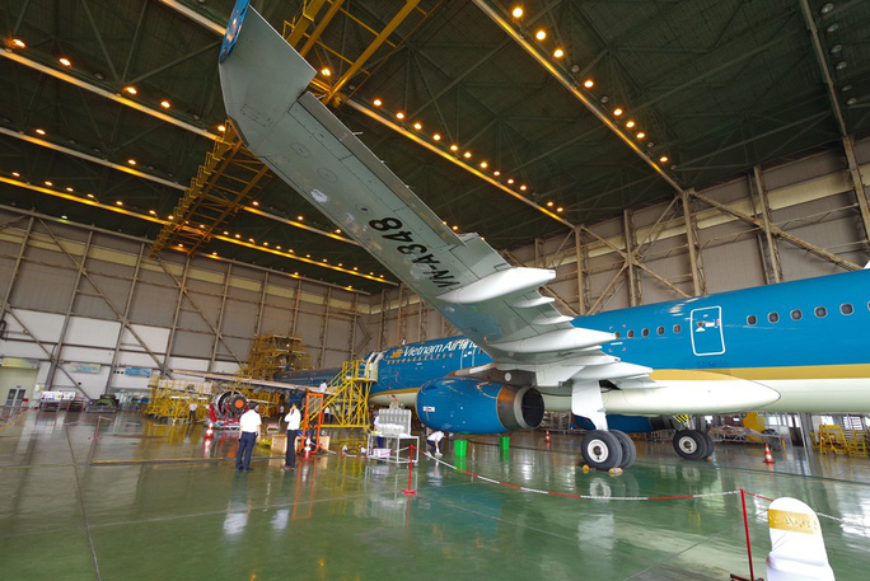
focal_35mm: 18
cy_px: 290
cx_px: 435
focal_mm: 18
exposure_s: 1/125
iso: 2000
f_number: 8
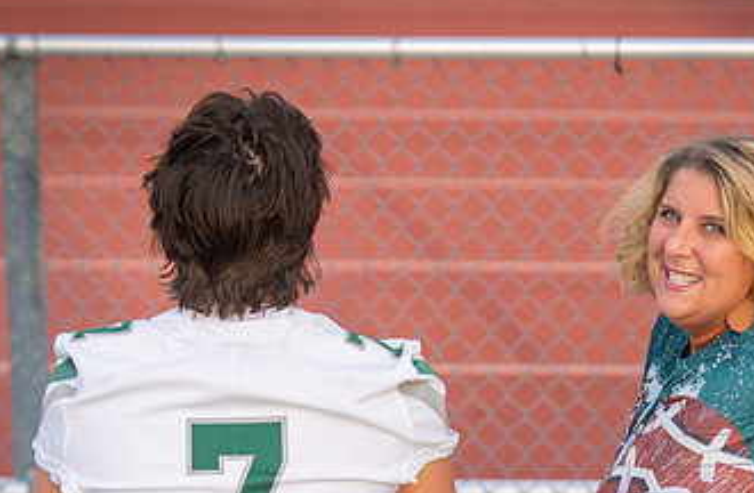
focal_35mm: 148
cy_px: 424
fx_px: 3082
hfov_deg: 13.9
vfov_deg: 9.1
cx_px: 511
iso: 100
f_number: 3.2
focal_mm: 77
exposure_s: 1/500
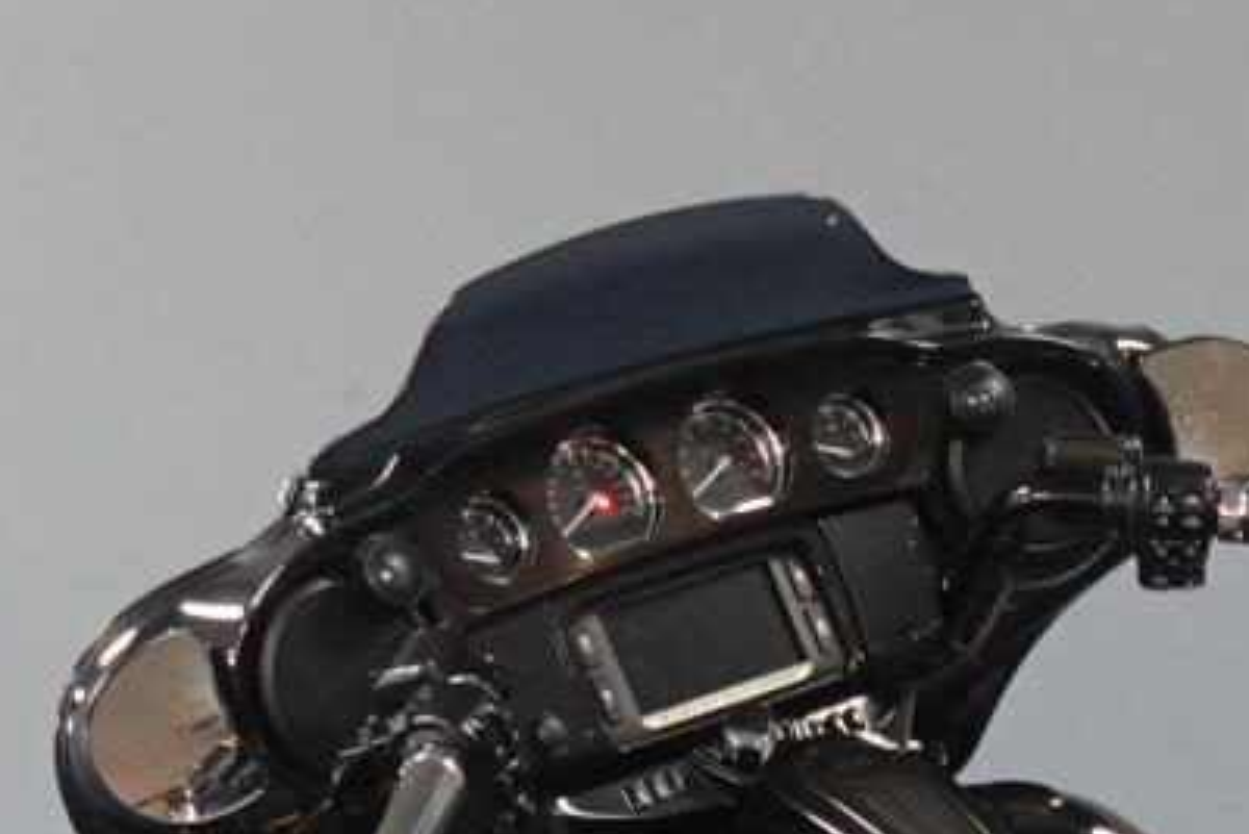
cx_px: 1243
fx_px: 3471
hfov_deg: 19.8
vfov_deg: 13.0
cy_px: 1248
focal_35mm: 100
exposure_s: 1/80
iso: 640
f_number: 2
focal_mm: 7.6
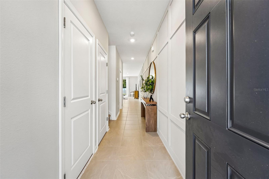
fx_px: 105
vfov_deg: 81.2
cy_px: 90
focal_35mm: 14
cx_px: 134
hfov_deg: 104.3
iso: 400
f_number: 10
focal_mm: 14
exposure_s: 1/10
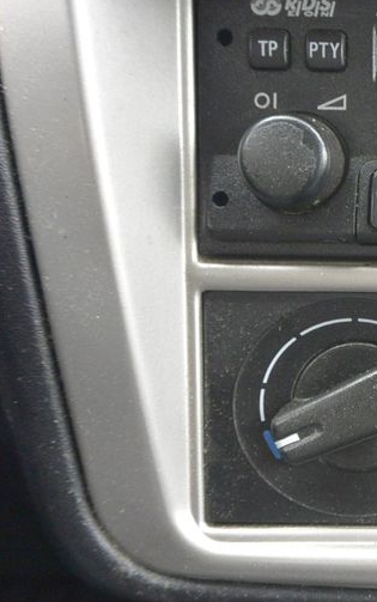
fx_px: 919
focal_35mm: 56
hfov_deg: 19.7
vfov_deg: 36.3
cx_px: 585
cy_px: 299
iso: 400
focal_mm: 10
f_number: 3.5
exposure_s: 1/125
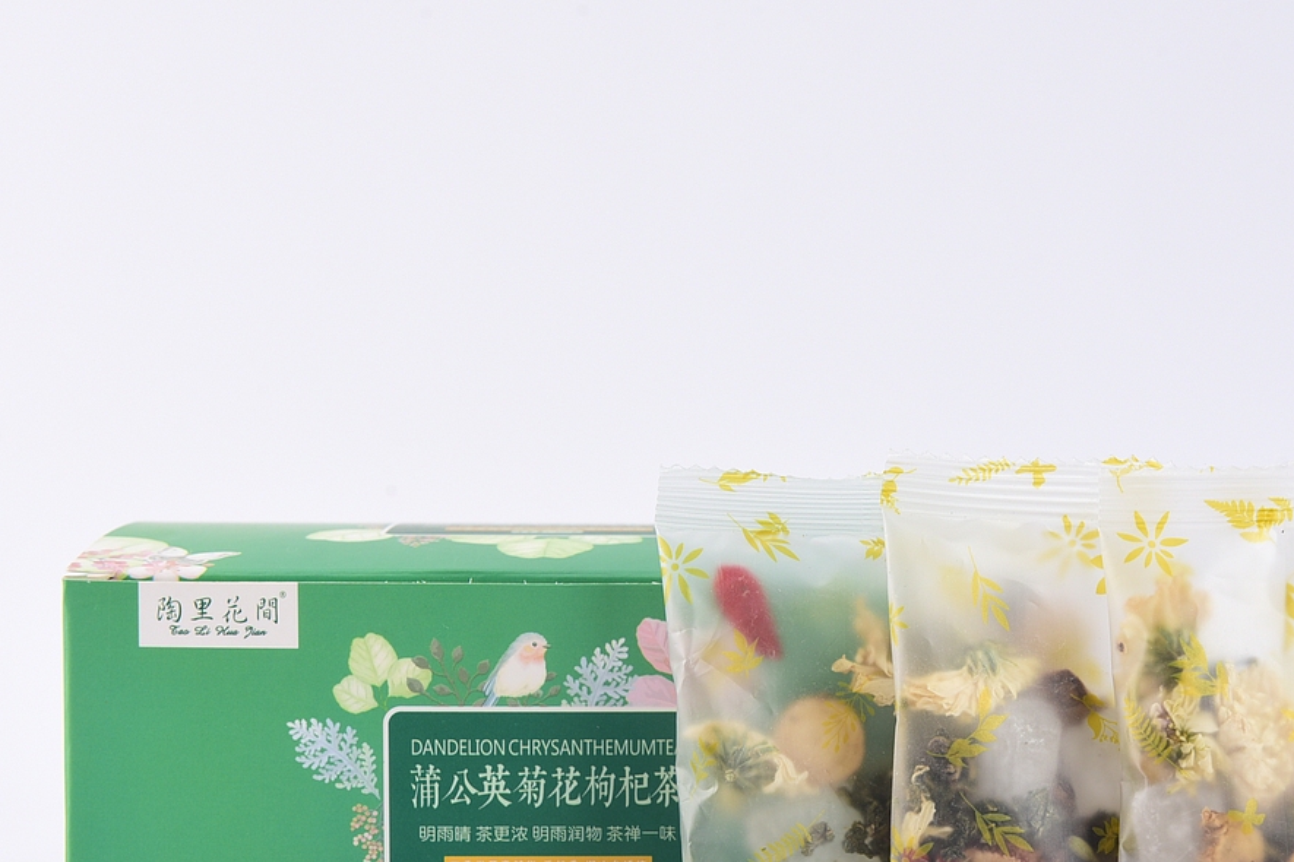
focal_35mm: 81
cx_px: 828
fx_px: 2911
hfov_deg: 25.0
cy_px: 615
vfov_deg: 16.8
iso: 100
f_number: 10
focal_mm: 56
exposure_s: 1/125
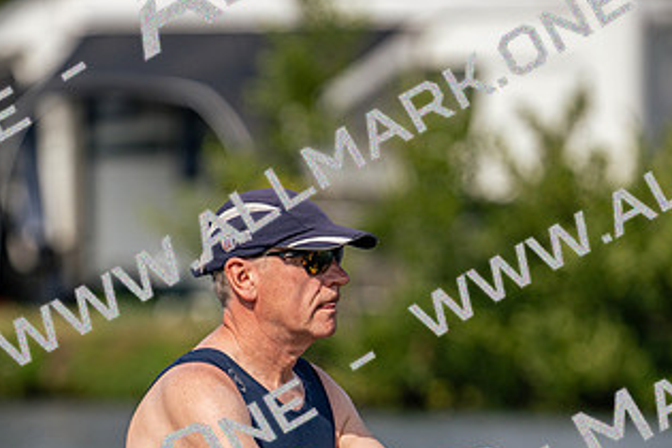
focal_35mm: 731
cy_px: 372
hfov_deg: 2.8
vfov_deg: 1.9
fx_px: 13644
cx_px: 254
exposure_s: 1/1600
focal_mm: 397
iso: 200
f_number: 6.3
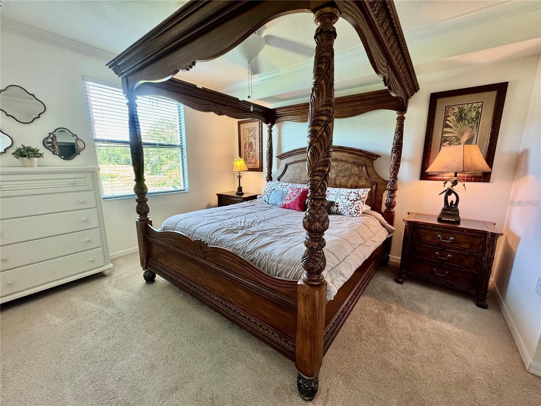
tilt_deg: -10.4
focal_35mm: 14
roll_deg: -0.6
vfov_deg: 85.7
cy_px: 203
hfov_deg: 102.1
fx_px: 219
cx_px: 270
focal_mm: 2.22
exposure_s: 1/60
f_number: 2.2
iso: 250
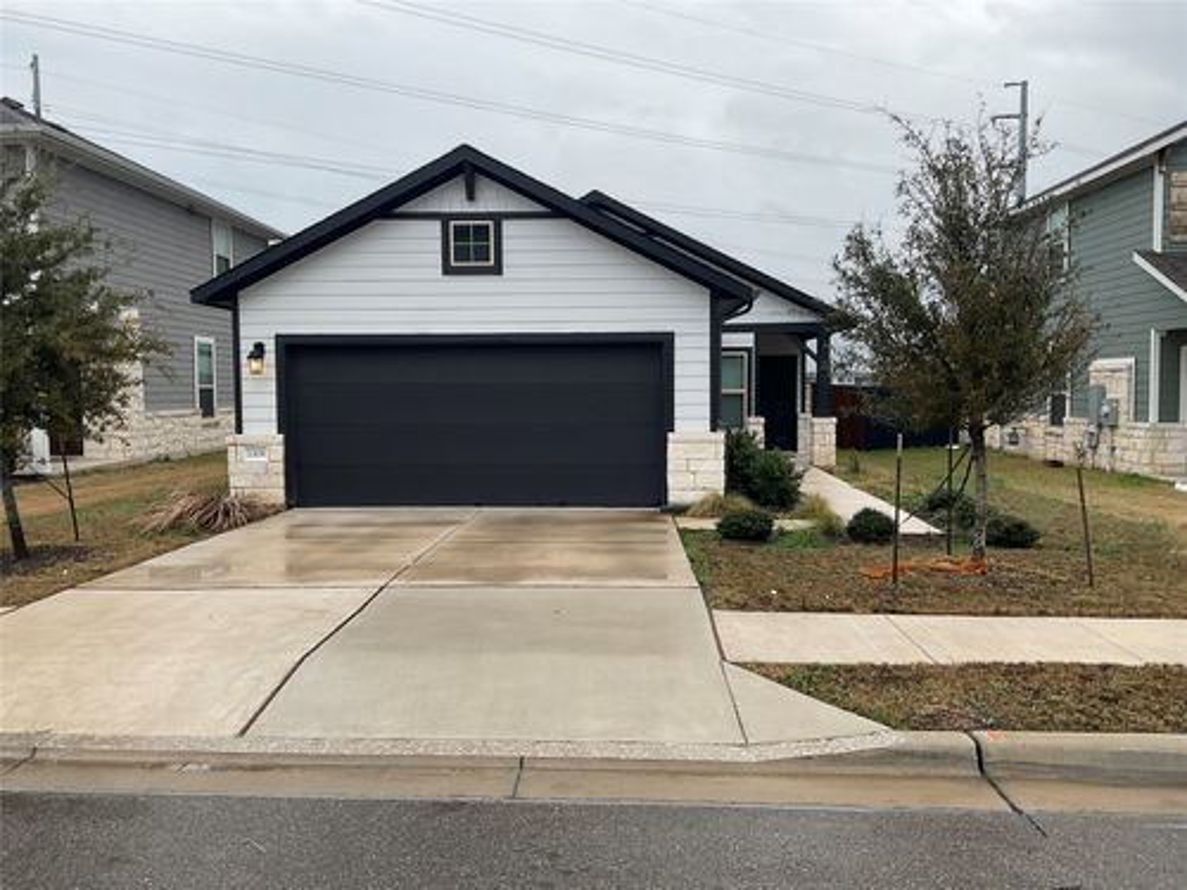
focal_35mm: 29
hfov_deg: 61.7
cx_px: 594
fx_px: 994
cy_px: 445
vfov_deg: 48.2
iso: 16
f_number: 1.8
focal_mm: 3
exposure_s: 1/855
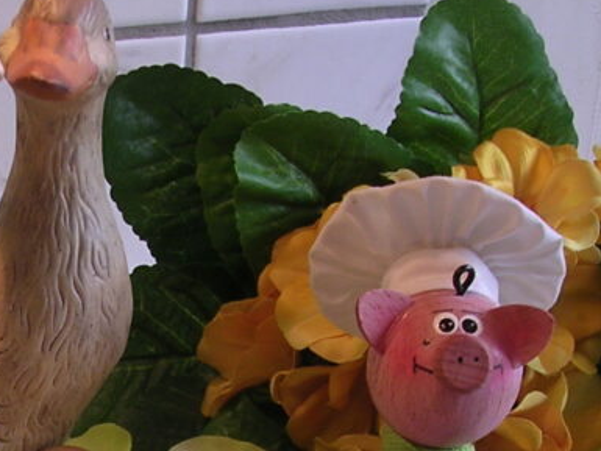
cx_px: 3
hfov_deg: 18.9
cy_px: 501
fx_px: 1754
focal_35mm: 101
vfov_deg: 14.3
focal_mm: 5.8
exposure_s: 1/54
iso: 100
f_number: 2.8
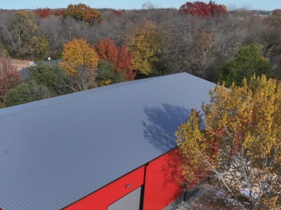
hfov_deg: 39.9
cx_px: 65
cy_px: 152
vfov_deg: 31.1
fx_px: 373
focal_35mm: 46
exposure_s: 1/2000
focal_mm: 12.29
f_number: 2.8
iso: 150
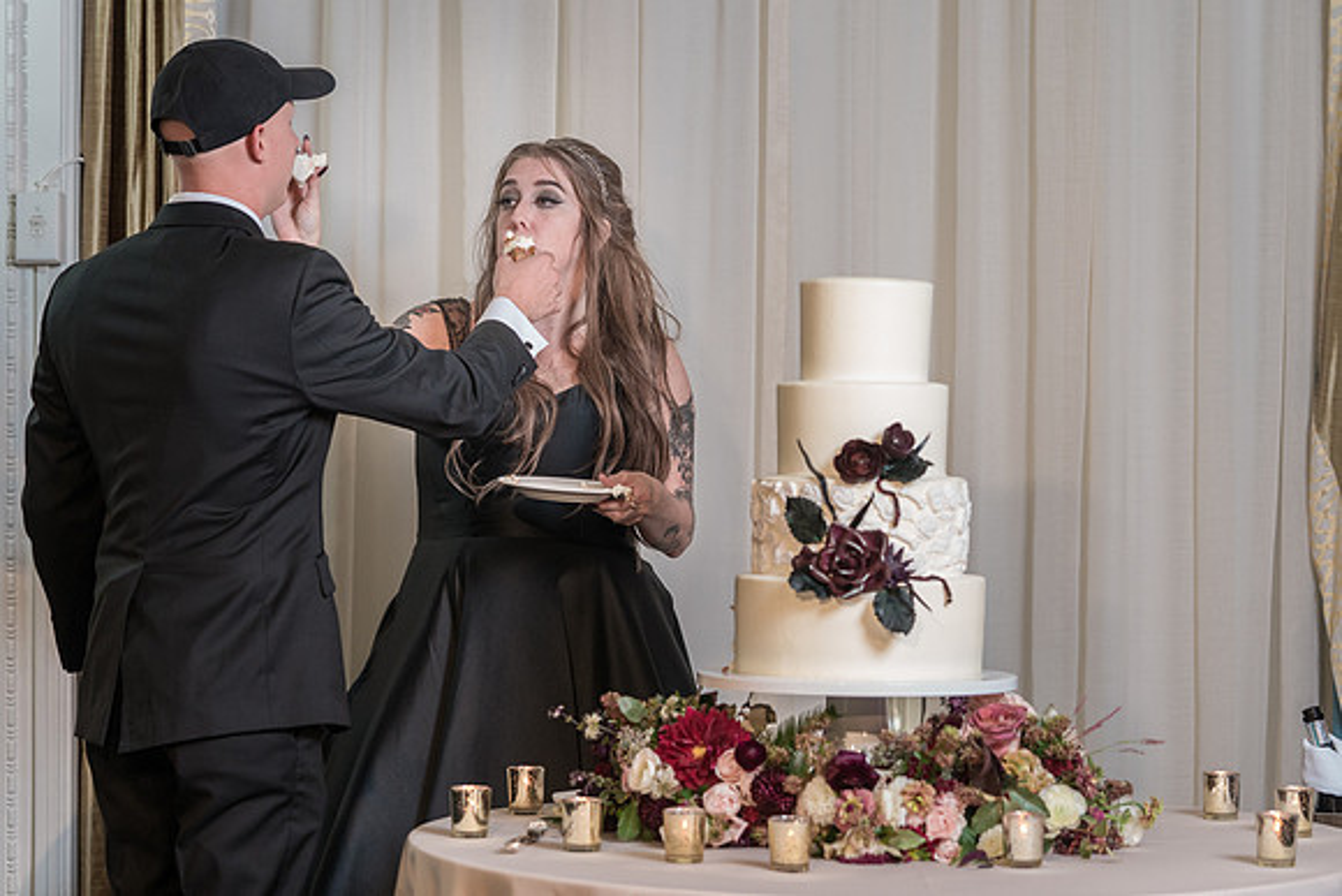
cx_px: 701
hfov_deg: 22.1
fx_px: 3429
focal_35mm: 92
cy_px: 428
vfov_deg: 14.9
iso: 2000
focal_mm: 86
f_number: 4
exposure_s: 1/200
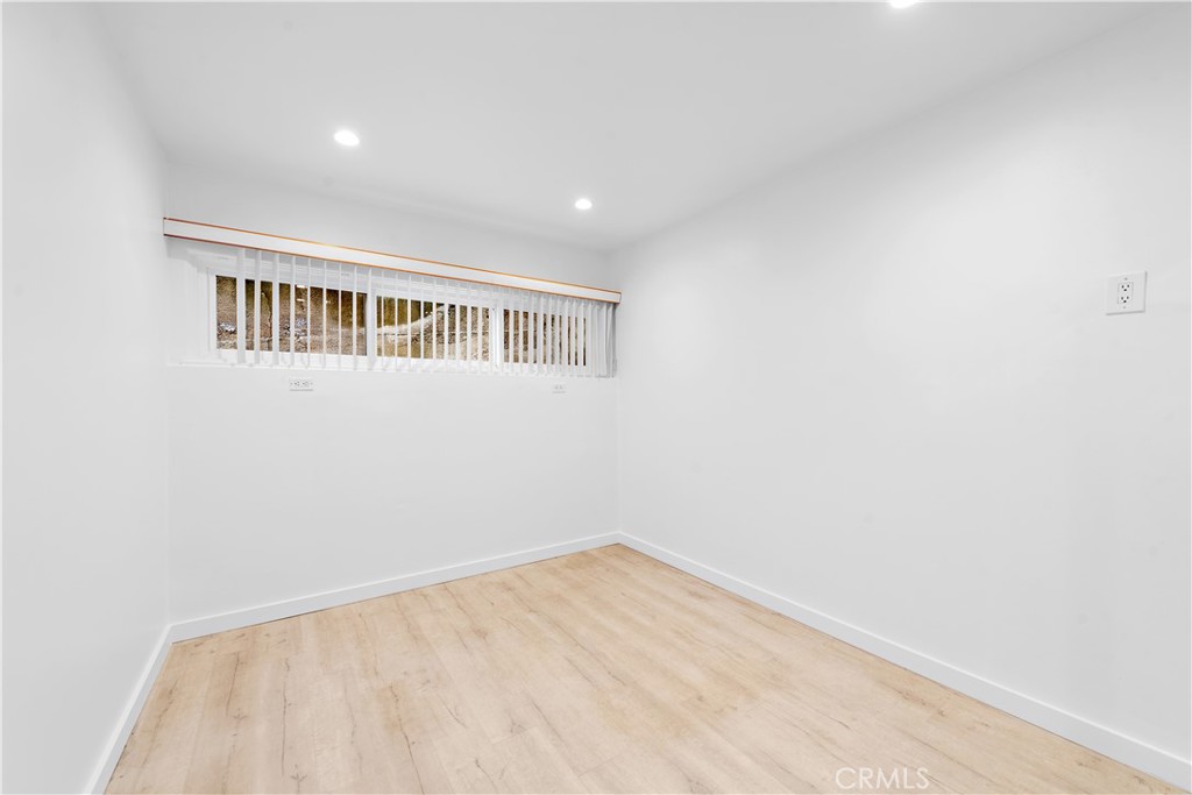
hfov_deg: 104.2
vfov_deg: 81.2
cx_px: 596
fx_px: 464
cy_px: 398
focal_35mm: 14
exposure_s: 1/8
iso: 160
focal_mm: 14
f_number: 7.1
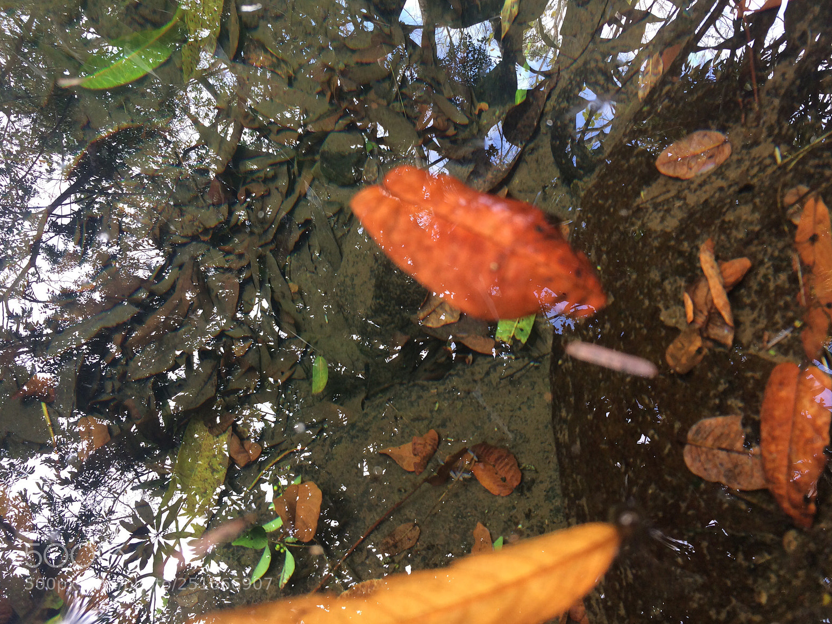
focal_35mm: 30
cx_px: 422
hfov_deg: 60.0
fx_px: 721
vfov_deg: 46.8
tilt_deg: -52.5
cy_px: 303
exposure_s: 1/60
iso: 40
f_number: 2.2
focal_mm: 4.15
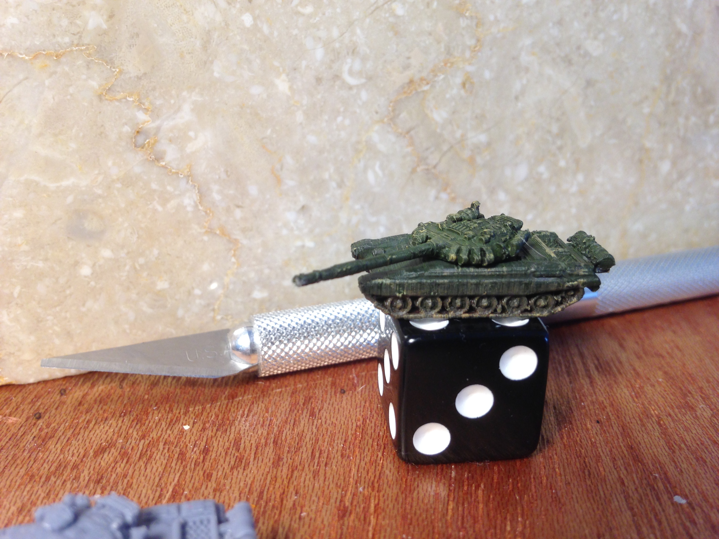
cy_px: 270
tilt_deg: -22.7
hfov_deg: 55.4
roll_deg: -0.6
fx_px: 685
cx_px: 360
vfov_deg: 42.9
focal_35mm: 33
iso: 64
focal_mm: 4.12
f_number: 2.4
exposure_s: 1/40
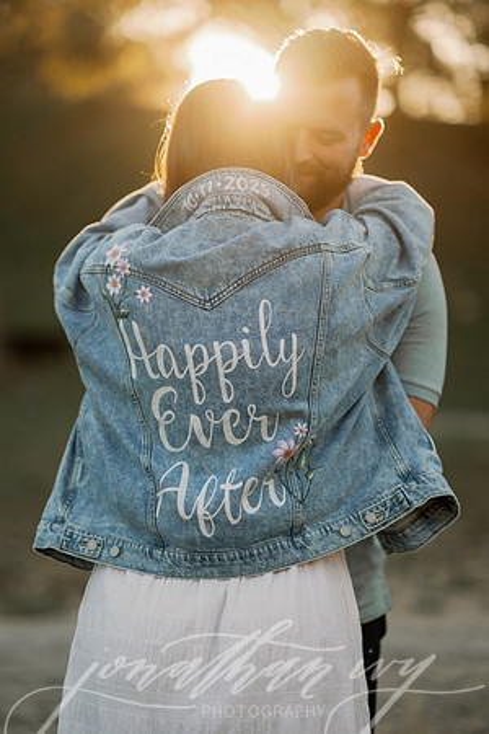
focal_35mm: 85
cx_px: 244
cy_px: 367
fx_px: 1732
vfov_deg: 23.9
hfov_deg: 16.1
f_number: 1.4
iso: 64
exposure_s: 1/1250
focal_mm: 85
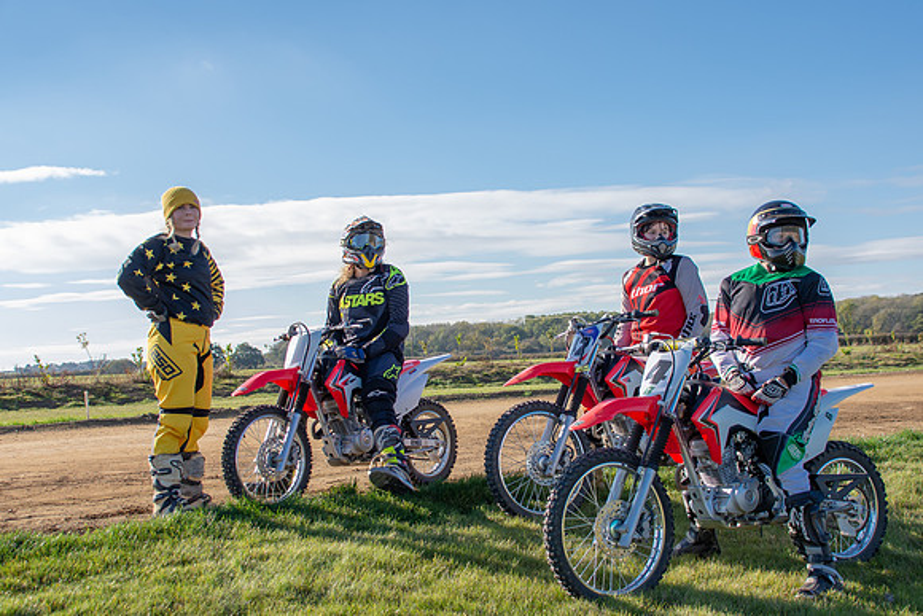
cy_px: 301
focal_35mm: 53
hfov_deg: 37.6
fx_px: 1356
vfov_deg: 25.6
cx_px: 481
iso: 200
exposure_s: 1/500
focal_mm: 31
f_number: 5.6
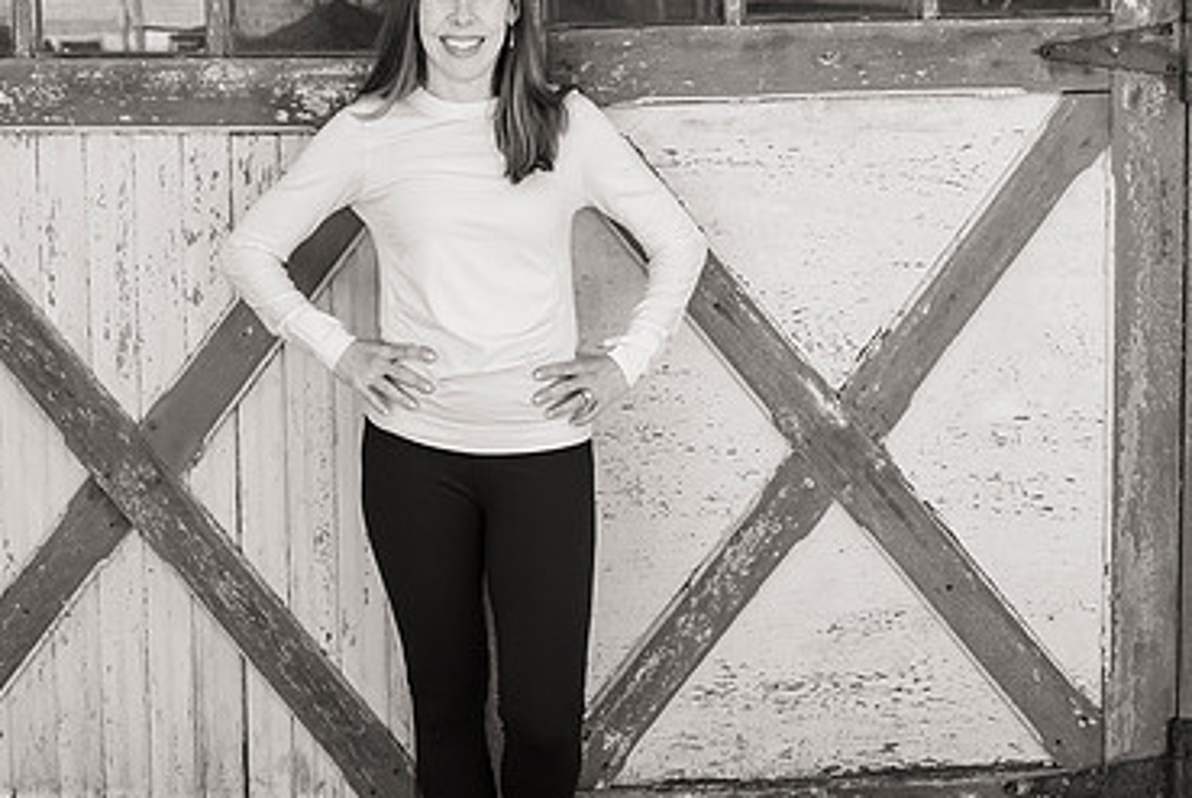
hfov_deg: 38.7
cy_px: 333
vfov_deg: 26.5
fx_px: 1691
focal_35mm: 51
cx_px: 475
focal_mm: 29
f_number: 3.5
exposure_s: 1/1000
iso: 400
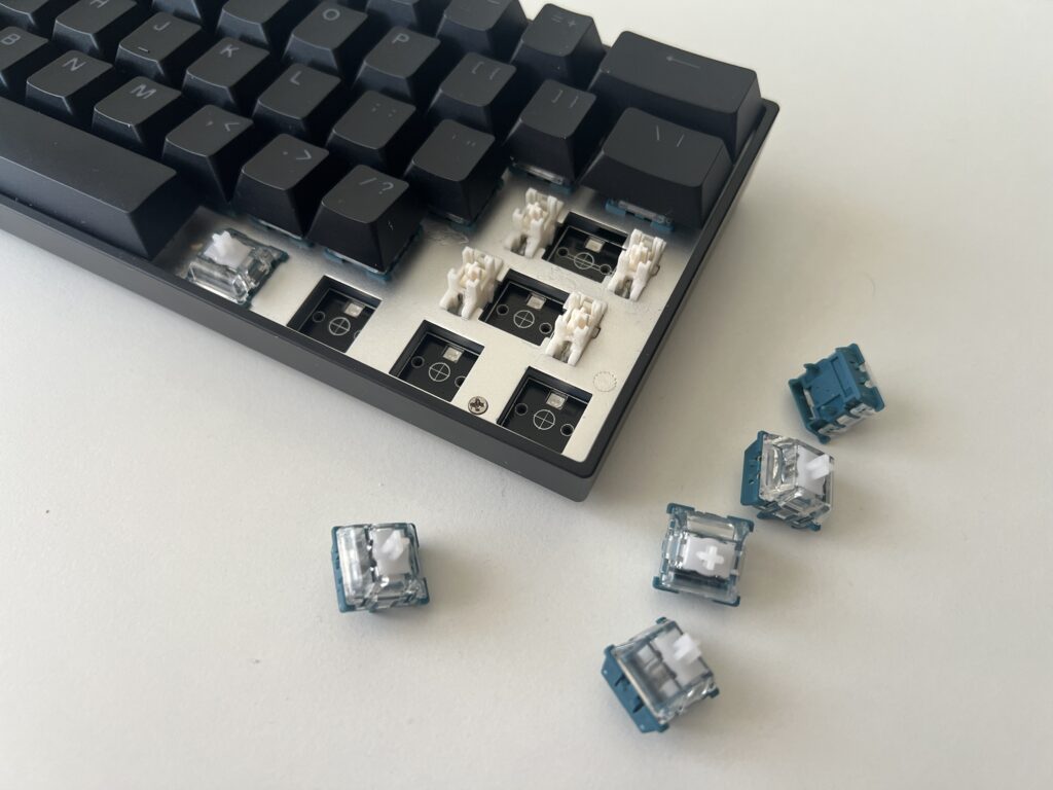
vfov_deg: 53.1
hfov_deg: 67.3
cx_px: 526
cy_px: 395
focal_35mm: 26
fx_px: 791
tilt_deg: -58.2
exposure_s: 1/121
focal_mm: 5.7
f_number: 1.5
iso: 125
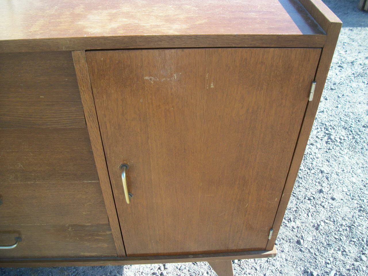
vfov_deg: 44.2
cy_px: 138
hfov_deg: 56.8
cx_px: 184
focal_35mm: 32
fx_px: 340
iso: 80
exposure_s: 1/320
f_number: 2.9
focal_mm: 5.7
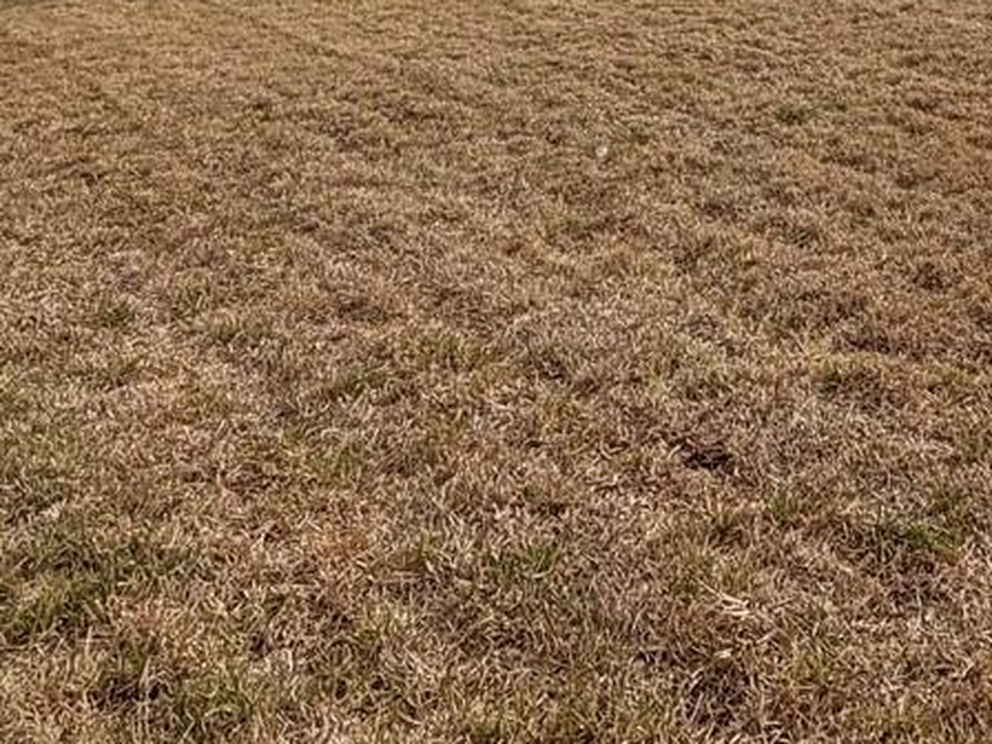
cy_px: -286
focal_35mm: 50
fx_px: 1433
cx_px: 1094
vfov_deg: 24.4
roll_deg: +1.8
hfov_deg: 33.3
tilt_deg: +0.5
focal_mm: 2.22
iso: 20
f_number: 2.2
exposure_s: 1/1211
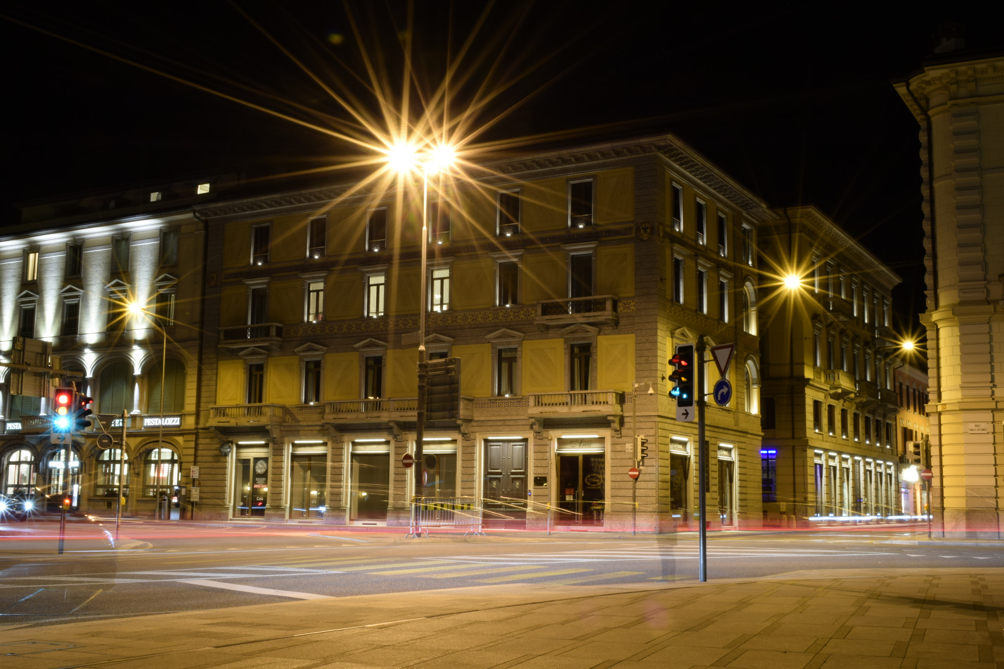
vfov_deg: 31.9
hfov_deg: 46.4
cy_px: 334
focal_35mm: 42
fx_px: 1171
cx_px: 502
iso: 200
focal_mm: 28
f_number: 22
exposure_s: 25
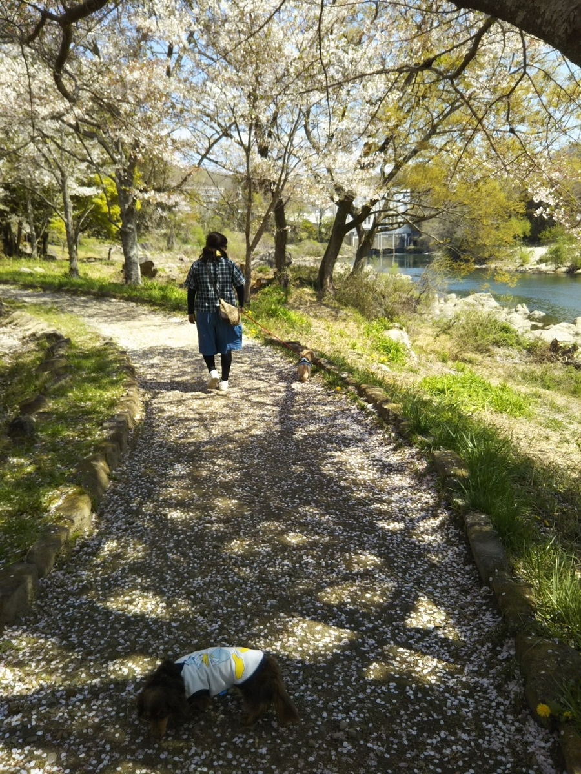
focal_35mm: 30
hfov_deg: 46.8
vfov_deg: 60.0
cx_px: 290
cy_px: 387
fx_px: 671
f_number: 2.2
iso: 25
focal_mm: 4
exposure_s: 1/514
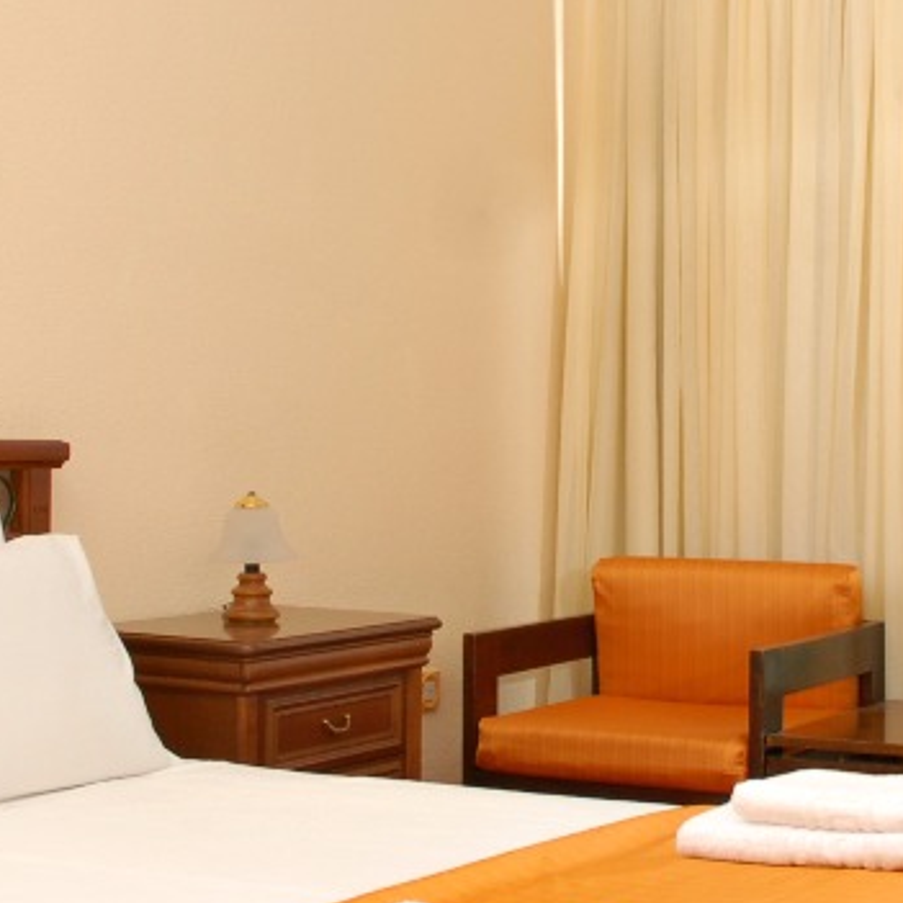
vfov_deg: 22.8
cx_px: 669
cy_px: 399
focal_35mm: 76
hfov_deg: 22.6
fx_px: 2243
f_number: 7.1
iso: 125
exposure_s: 1/125
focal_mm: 14
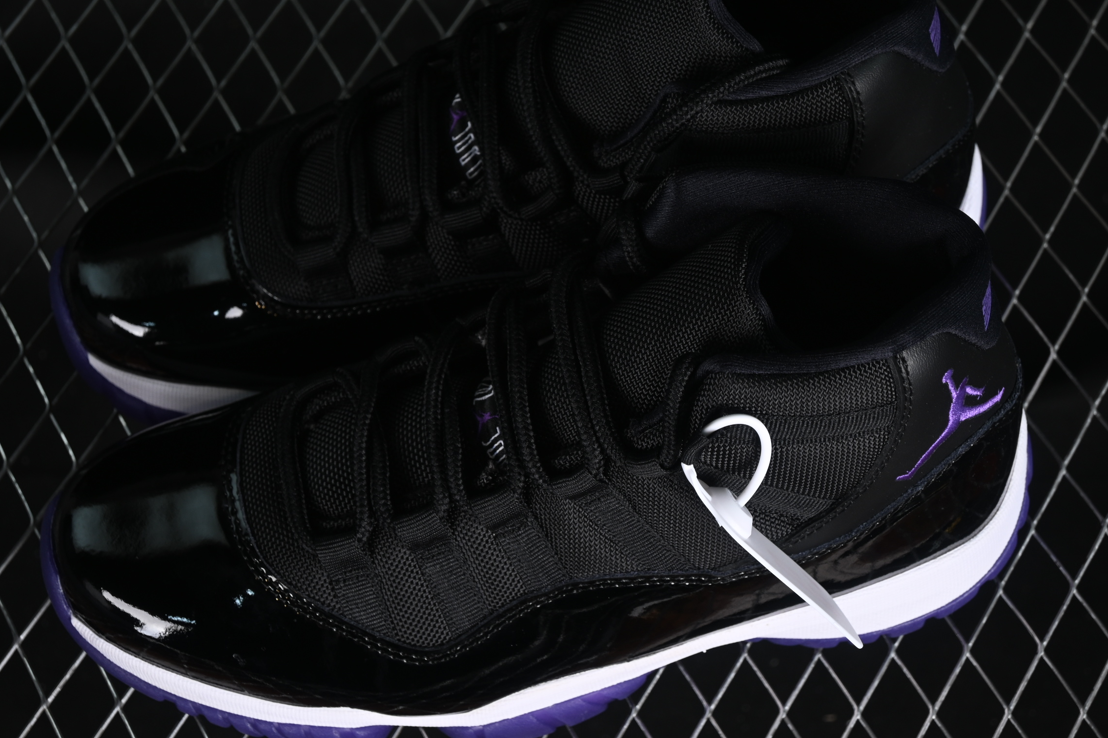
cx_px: 530
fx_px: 2831
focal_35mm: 92
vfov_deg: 14.9
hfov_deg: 22.1
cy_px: 319
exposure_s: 1/50
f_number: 6.3
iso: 160
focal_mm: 50
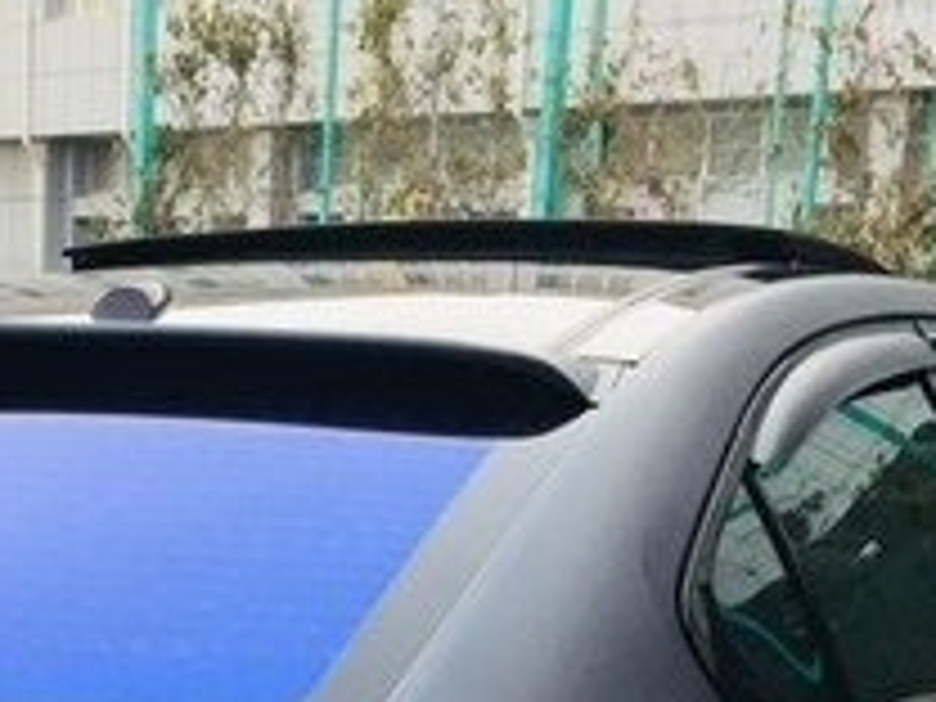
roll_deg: -0.8
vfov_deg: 14.7
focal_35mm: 92
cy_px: 1105
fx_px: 2488
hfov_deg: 20.8
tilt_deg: -18.3
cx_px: 68
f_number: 2.2
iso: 50
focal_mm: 4.15
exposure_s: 1/100
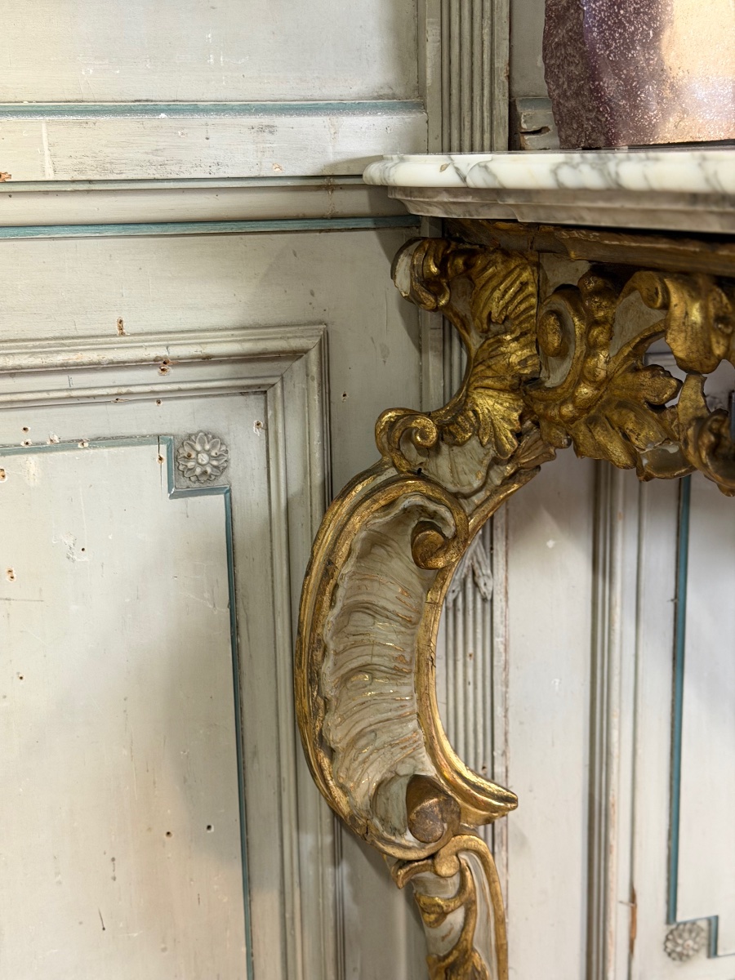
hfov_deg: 30.3
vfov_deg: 39.7
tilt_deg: -13.5
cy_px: 490
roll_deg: +1.5
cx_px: 368
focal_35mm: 48
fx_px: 1359
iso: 200
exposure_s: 1/33
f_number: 1.78
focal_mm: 6.76
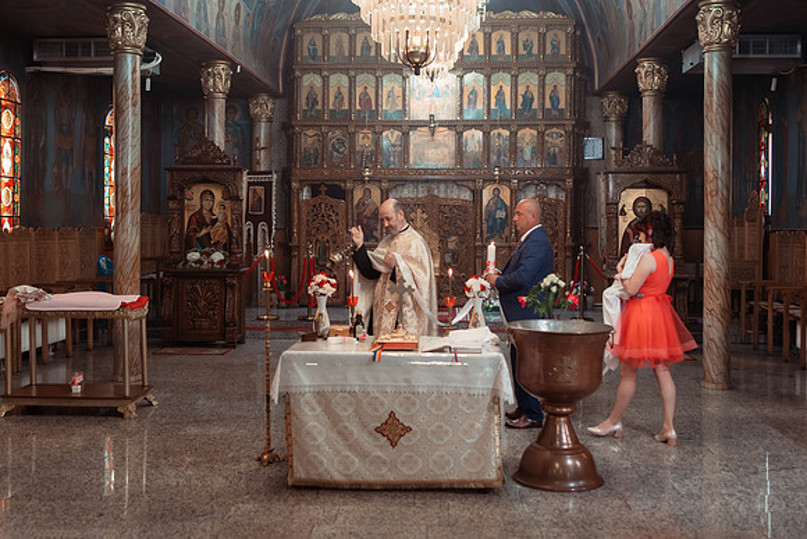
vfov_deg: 32.8
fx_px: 914
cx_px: 404
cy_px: 234
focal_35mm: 41
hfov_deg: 47.6
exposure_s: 1/250
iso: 2000
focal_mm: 35
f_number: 2.5
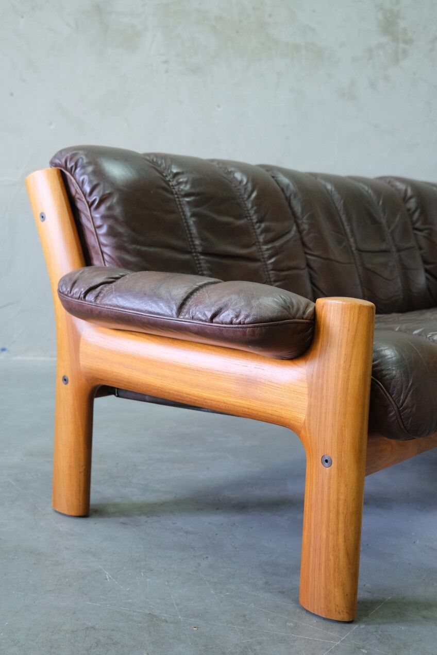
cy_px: 328
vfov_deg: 47.4
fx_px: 746
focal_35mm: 41
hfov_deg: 32.6
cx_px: 218
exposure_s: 1/40
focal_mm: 27.5
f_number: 4
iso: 2000
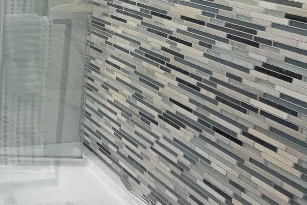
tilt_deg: -7.6
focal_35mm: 49
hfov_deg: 29.3
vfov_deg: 25.1
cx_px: -124
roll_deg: +0.0
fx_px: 418
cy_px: -35
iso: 320
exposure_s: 1/120
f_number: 2.2
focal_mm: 2.22
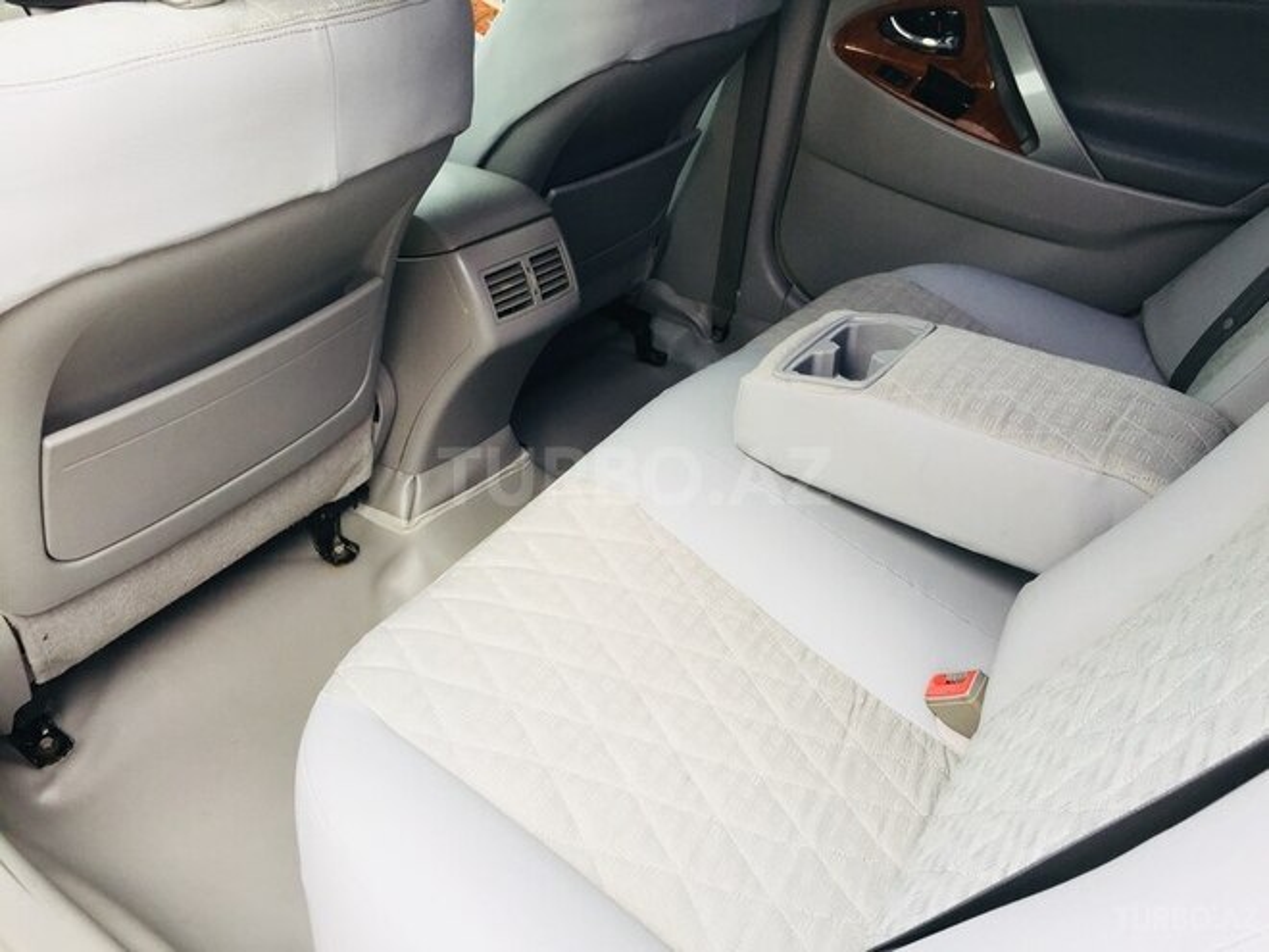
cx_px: 634
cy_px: 476
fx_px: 1063
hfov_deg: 61.7
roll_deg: -6.0
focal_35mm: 29
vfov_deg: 48.2
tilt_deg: -31.7
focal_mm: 4.15
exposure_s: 1/100
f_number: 2.2
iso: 50
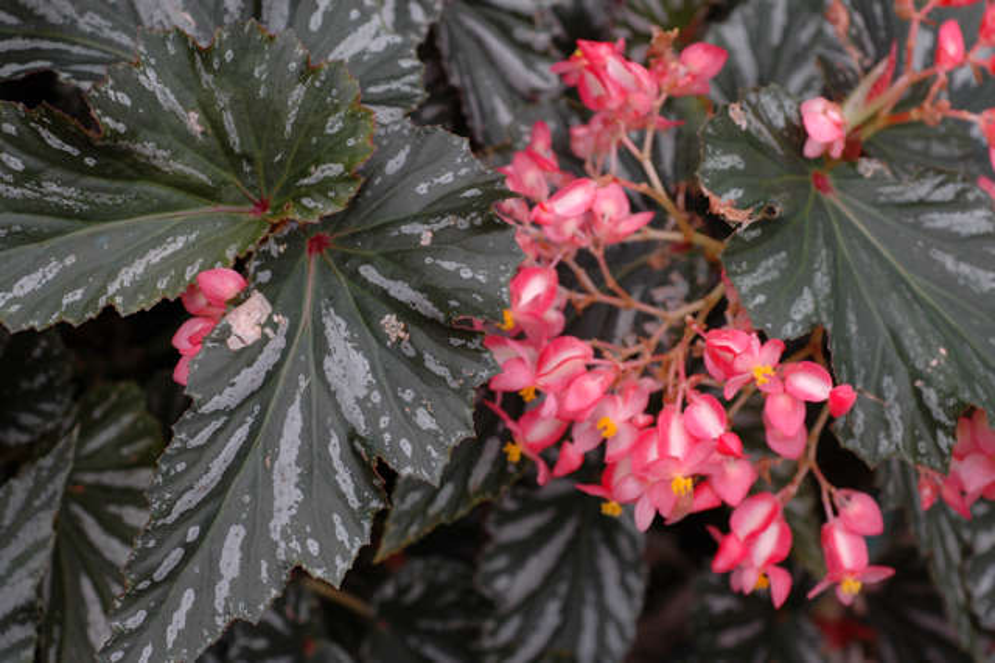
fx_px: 2486
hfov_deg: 22.6
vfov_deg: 15.2
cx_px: 498
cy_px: 332
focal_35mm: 90
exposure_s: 1/125
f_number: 5.6
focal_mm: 60
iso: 200
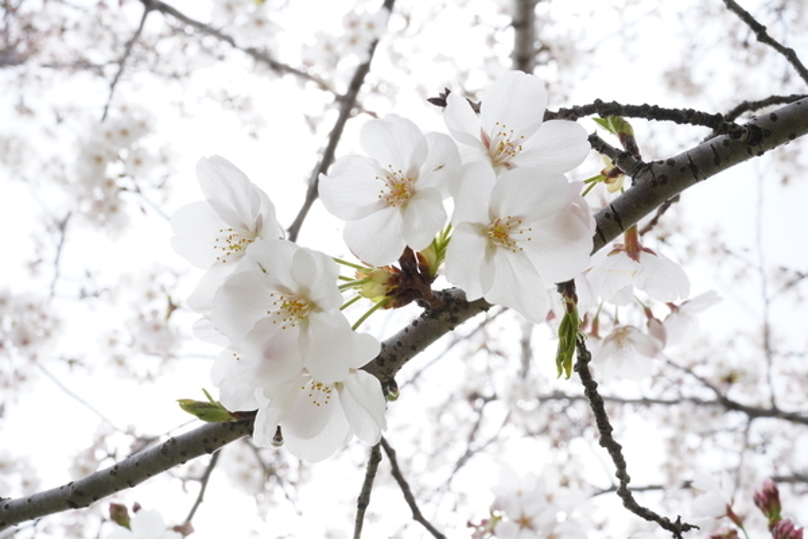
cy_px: 270
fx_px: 1347
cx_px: 404
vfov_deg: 22.6
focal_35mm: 60
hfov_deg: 33.4
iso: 800
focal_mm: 60
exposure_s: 1/60
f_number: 22
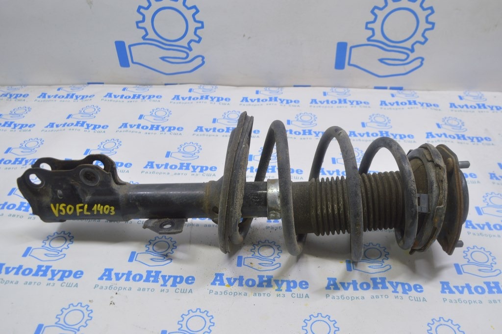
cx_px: 251
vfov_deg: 38.3
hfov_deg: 55.1
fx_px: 481
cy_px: 167
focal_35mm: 34
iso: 400
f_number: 5.6
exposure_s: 1/20
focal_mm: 23
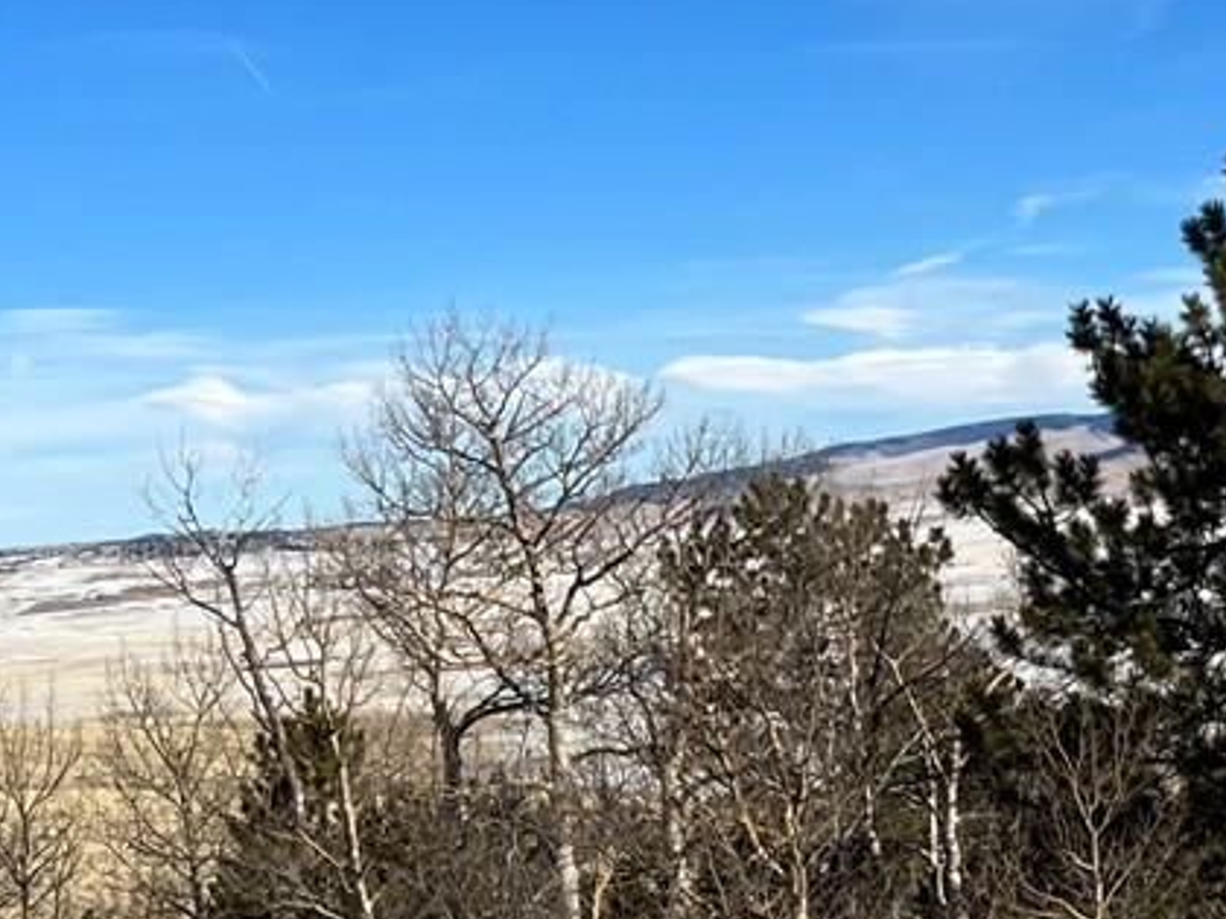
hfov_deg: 18.9
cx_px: 1389
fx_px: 3506
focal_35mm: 99
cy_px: 846
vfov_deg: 14.8
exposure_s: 1/6211
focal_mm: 5.7
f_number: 1.5
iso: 50
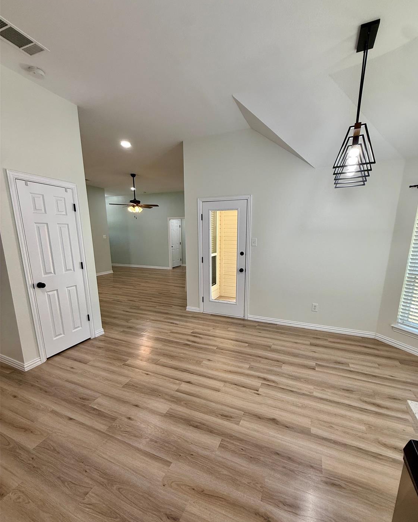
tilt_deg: -12.3
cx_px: 215
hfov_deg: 84.0
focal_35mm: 15
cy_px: 284
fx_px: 232
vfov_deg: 96.6
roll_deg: -0.5
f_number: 2.2
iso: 125
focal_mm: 2.22
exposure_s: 1/120
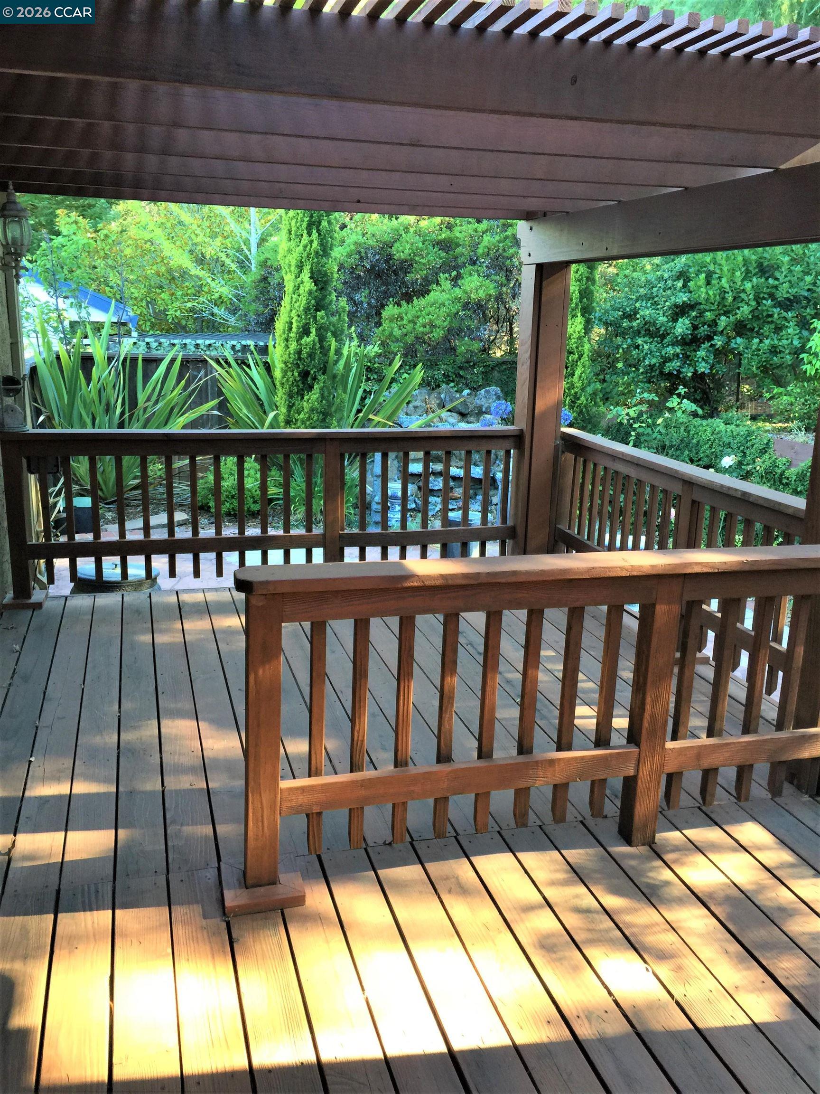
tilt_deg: -13.1
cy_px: 547
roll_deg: -1.4
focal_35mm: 29
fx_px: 916
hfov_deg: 48.2
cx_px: 410
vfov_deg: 61.7
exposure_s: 1/30
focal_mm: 4.15
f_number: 2.2
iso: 32
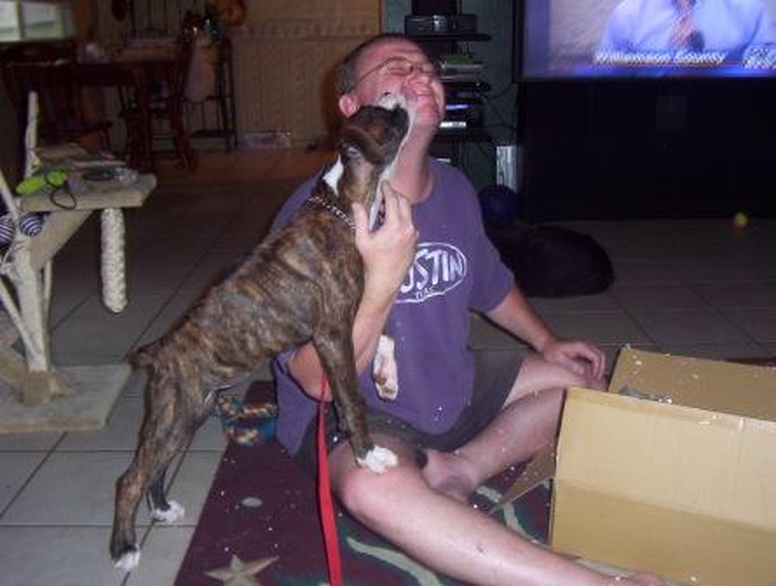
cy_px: 293
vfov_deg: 39.8
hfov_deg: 51.2
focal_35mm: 36
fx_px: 809
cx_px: 388
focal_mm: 5.54
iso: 140
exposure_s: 1/30
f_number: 2.76
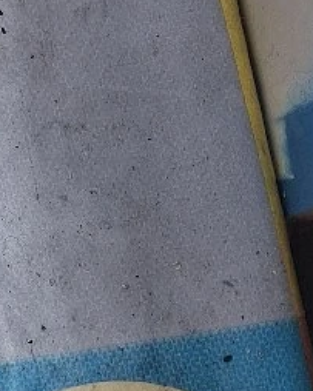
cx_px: -262
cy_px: 58
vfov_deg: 14.9
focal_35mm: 128
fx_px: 1483
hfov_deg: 11.2
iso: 32
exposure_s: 1/179
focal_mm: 4.69
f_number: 1.8
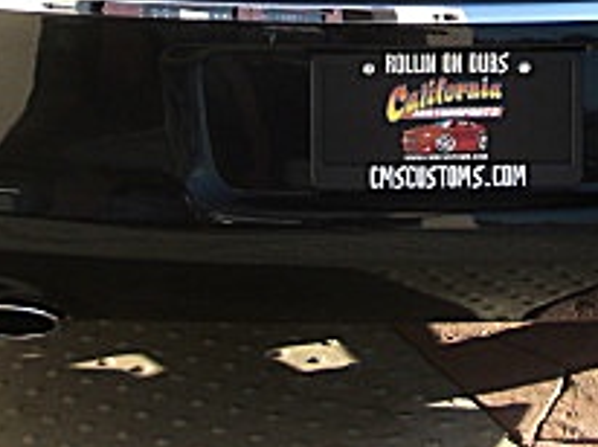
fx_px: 1933
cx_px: 395
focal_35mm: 112
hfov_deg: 17.5
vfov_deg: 12.7
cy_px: -171
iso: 50
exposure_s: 1/200
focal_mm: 6.3
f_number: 2.8
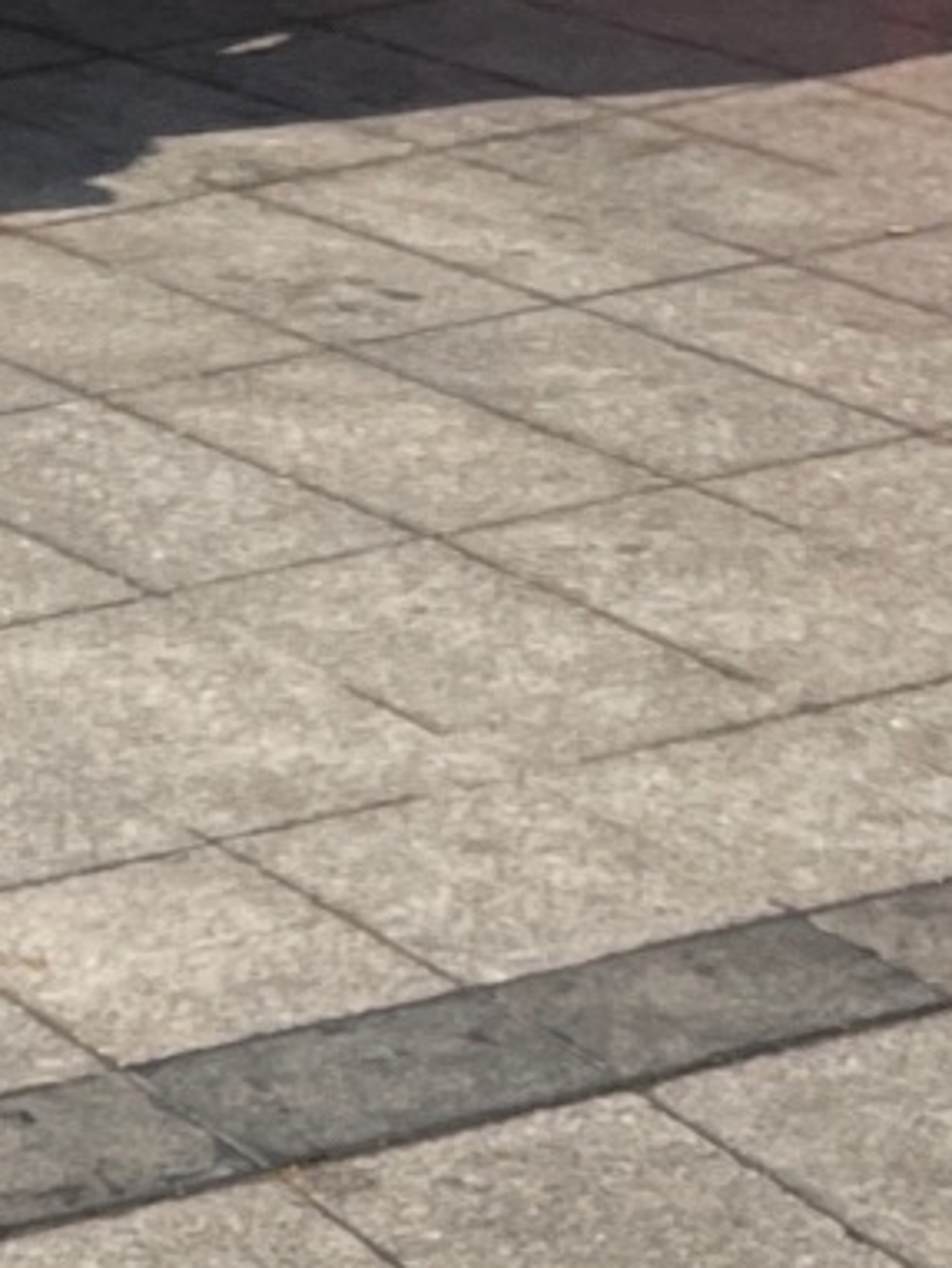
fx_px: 4981
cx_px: 209
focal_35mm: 136
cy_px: 2297
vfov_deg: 13.1
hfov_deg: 10.9
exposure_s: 1/4651
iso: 50
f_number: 1.6
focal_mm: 4.2
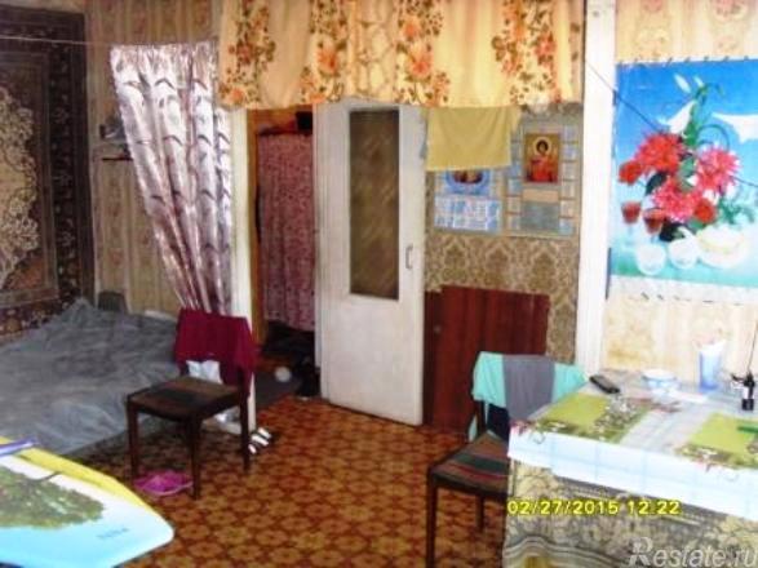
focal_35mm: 39
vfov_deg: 36.8
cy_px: 284
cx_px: 379
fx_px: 854
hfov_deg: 47.9
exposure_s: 1/45
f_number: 3.5
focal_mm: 6.6
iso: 400
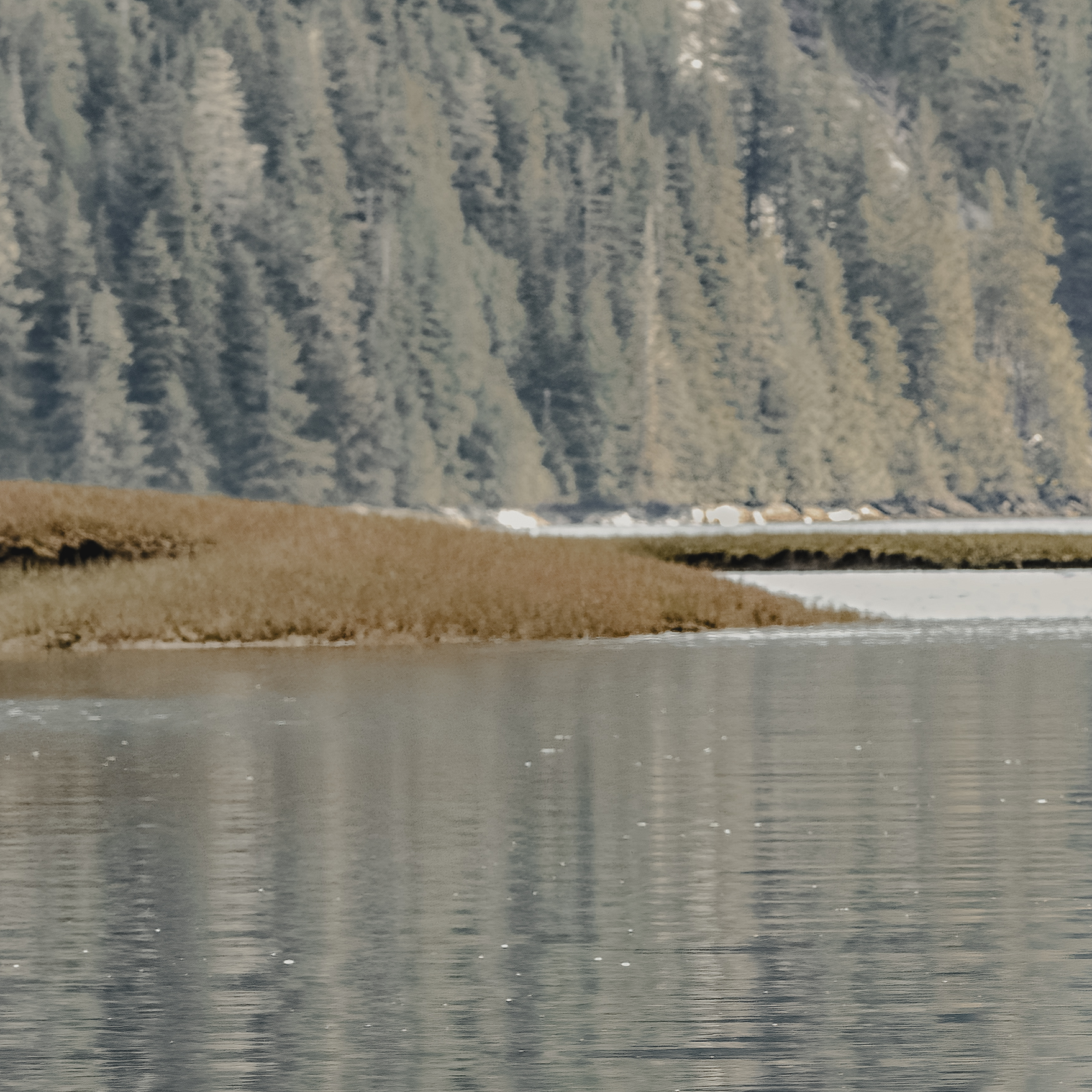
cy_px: 662
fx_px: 13955
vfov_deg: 4.5
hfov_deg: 4.5
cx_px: 1437
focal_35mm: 391
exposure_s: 1/200
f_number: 10
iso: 1250
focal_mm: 100
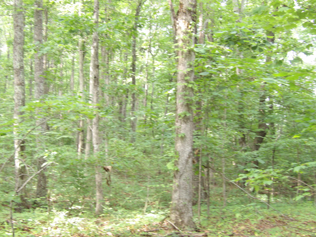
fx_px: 484
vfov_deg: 27.5
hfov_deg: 36.2
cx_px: 158
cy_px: 118
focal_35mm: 53
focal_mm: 9.5
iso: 344
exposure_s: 1/17
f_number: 3.9
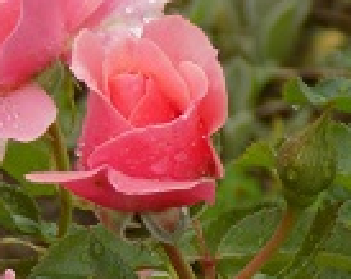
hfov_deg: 2.4
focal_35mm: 806
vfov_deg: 1.9
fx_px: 8355
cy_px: 128
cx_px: -123
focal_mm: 41.8
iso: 80
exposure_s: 1/30
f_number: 5.6
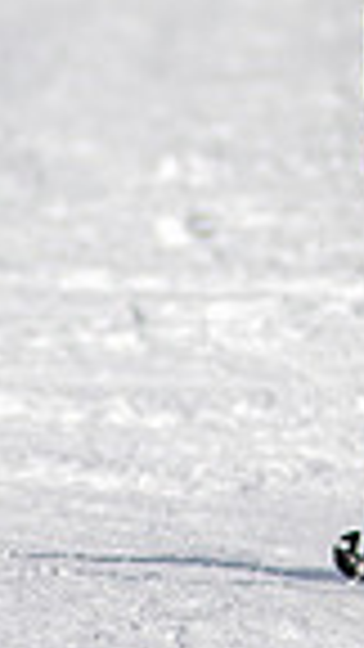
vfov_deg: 0.9
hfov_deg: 0.5
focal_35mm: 2454
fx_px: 42108
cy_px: -66
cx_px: 741
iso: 100
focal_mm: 300
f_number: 2.8
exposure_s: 1/6400
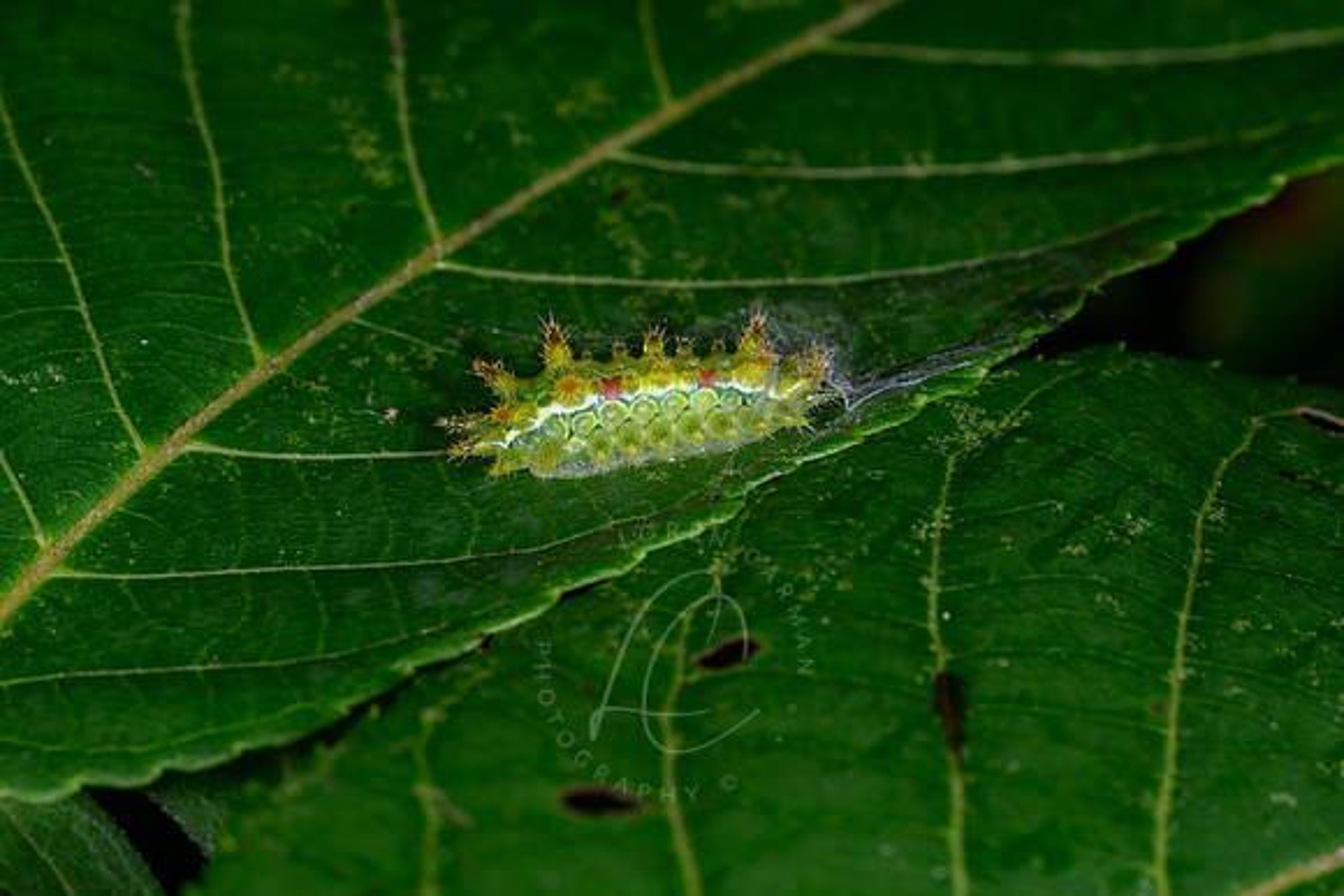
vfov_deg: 9.8
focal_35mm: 140
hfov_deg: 14.7
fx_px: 5228
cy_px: 448
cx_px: 672
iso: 64
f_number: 22
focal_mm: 105
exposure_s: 1/250
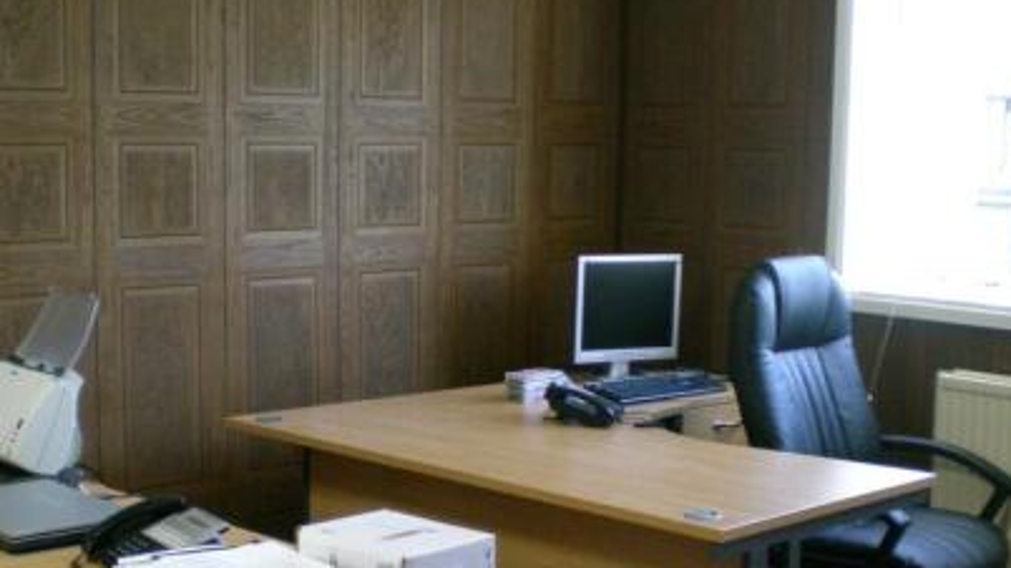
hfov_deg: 34.9
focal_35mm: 60
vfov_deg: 20.0
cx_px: 472
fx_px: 1608
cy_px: 373
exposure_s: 1/45
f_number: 3.1
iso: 200
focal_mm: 6.3
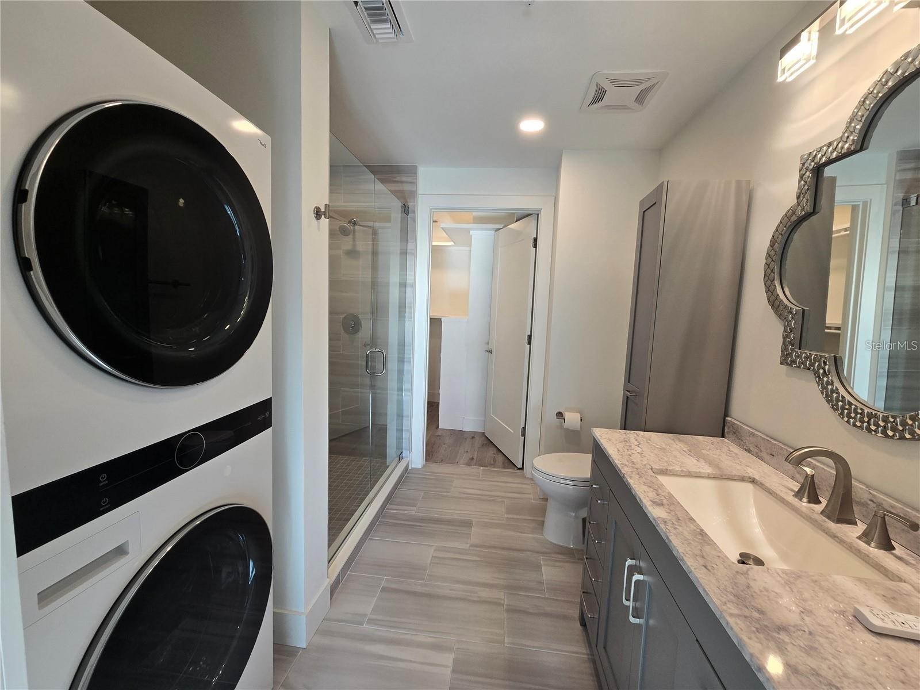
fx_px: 346
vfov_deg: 89.9
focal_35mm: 13
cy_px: 345
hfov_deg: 106.2
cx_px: 460
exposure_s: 1/120
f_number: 2.2
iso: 80
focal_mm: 2.2
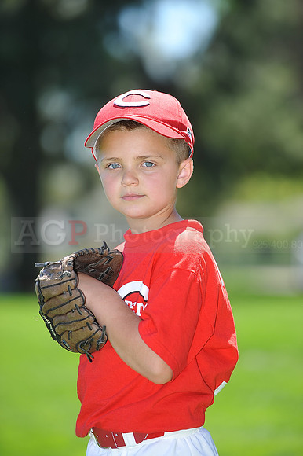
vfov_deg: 10.3
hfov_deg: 6.9
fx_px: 2528
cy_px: 228
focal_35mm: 200
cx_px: 152
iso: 200
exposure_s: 1/500
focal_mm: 200
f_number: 4.5
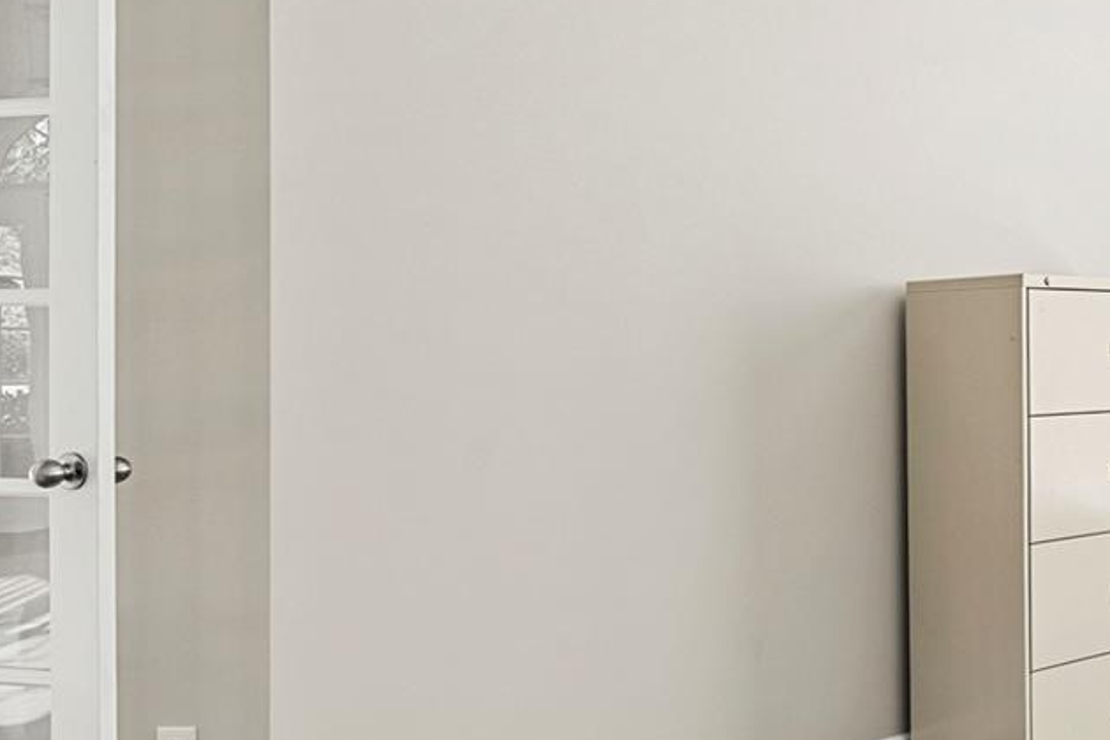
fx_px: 1202
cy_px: 334
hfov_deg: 43.7
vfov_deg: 34.2
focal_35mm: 39
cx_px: 1064
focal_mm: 12
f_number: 10
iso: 200
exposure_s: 1/3
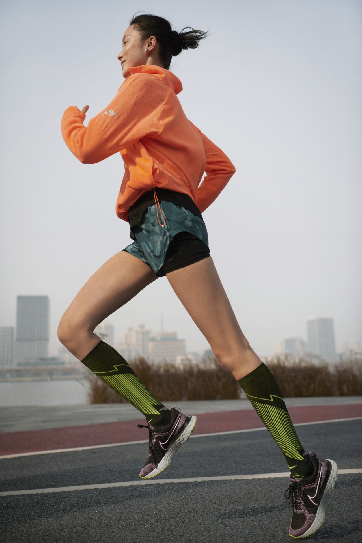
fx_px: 603
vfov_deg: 48.5
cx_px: 181
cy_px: 272
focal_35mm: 40
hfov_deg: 33.4
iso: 200
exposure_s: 1/4000
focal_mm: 40
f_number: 2.8
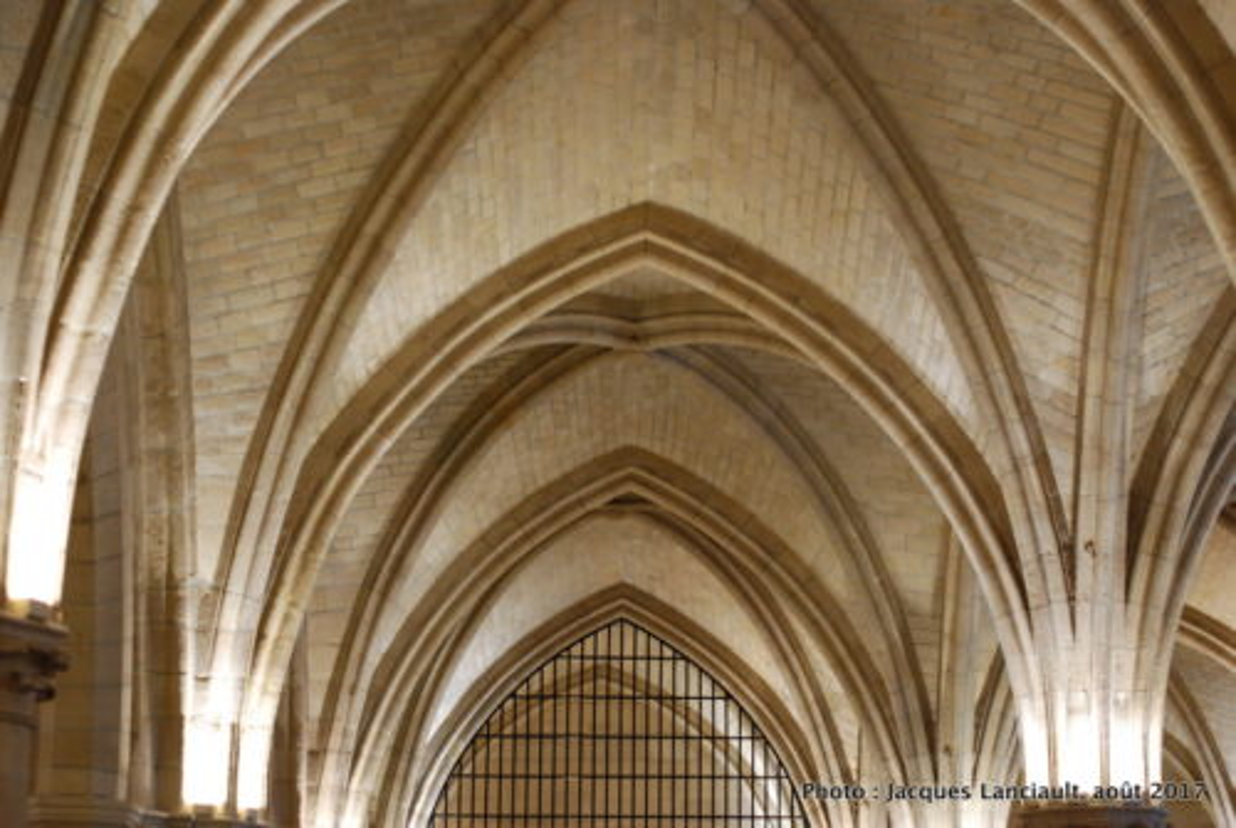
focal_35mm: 75
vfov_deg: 18.2
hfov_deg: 27.0
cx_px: 618
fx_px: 2579
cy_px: 414
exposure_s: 1/25
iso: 800
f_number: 2.5
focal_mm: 50
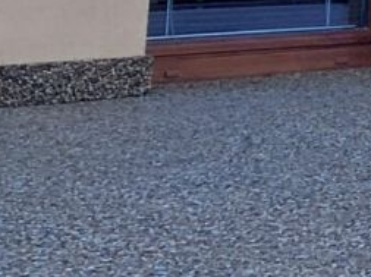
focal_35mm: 228
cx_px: 1179
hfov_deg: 7.5
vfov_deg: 6.1
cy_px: -484
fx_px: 2440
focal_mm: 4.6
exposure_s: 1/153
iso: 20
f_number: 1.8
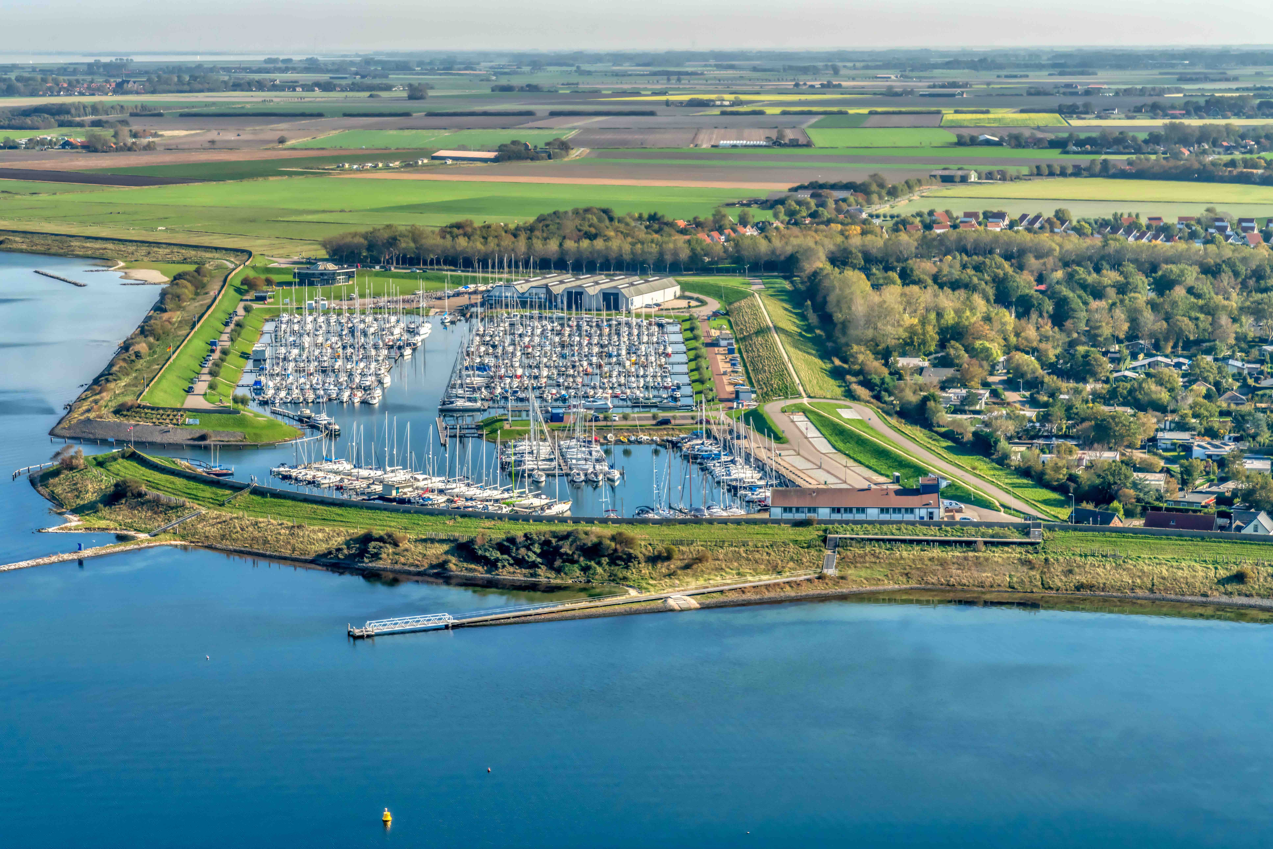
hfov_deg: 28.8
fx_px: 2475
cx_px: 636
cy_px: 424
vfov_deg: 19.5
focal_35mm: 70
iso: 800
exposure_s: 1/2000
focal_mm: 70
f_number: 8
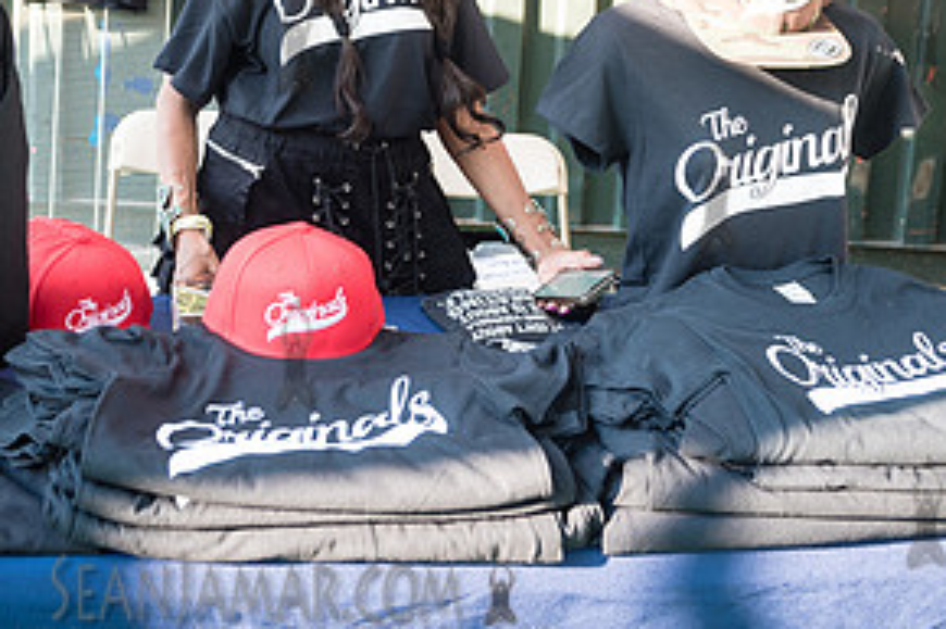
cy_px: 37
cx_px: 294
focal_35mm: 48
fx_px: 1261
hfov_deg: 40.5
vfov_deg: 26.9
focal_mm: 24
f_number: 4
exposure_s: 1/60
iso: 200
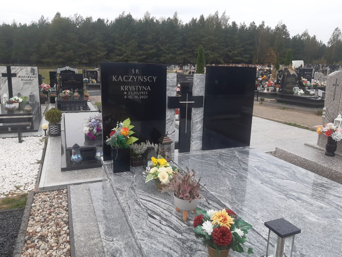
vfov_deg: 53.1
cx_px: 171
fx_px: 257
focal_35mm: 26
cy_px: 128
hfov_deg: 67.3
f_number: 1.7
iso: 40
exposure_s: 1/646
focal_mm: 3.92
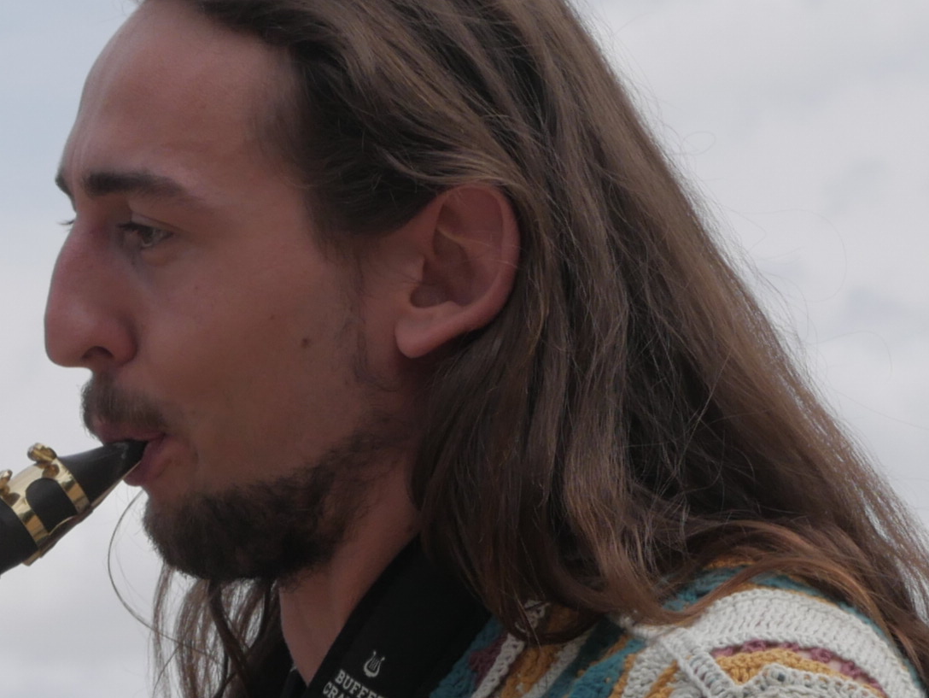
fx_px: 5665
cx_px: -369
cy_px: 795
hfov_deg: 9.2
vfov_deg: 7.0
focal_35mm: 211
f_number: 5.6
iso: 200
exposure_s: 1/1300
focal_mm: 25
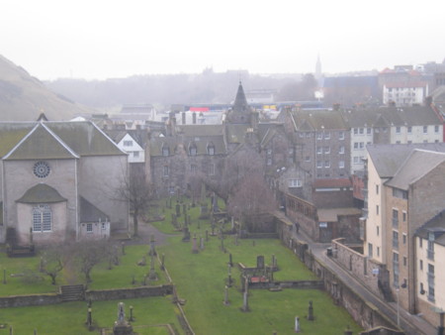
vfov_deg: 19.9
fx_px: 952
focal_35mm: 74
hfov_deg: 26.3
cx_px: 222
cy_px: 168
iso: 64
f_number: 4.6
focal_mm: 12.3
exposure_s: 1/38.8
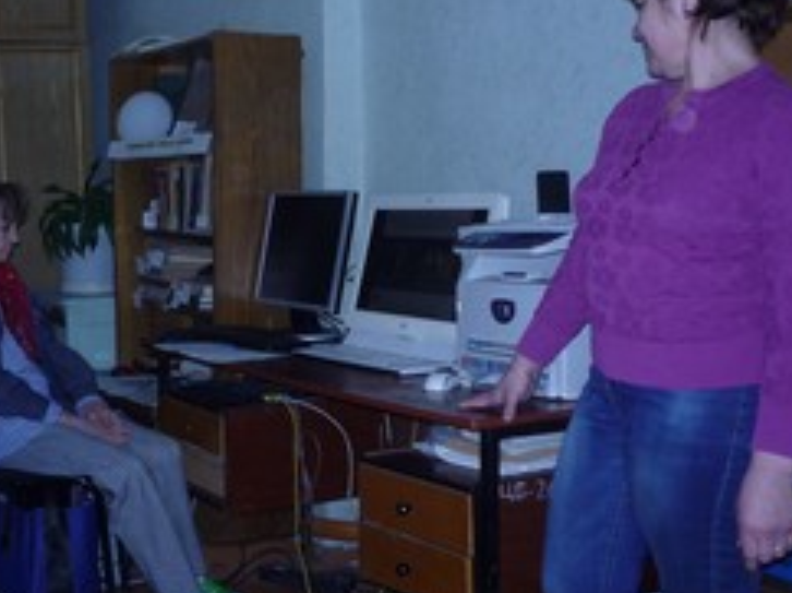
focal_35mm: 53
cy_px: 265
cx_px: 265
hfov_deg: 35.9
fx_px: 1211
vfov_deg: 27.5
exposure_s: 1/250
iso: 160
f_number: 3.3
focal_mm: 5.2
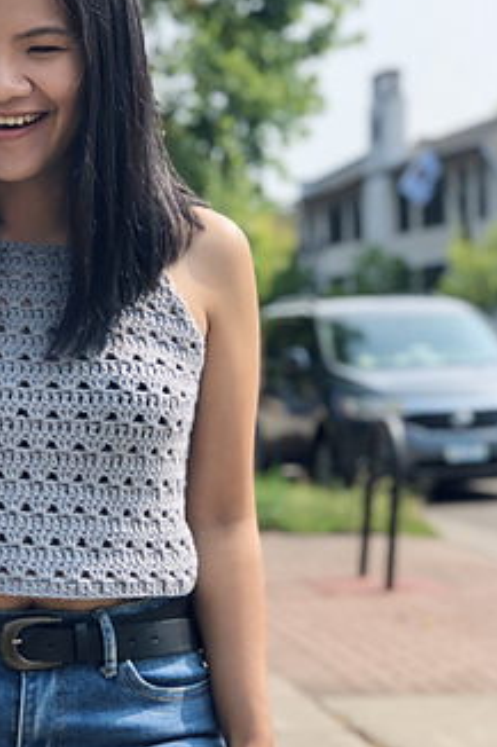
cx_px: 93
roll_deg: +1.2
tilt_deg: -1.4
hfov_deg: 14.9
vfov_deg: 22.4
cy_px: 408
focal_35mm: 91
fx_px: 1886
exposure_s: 1/165
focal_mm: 6.6
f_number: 2.8
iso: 20
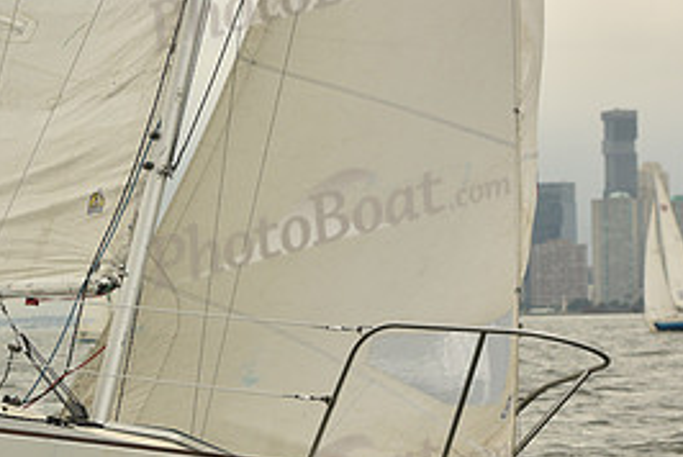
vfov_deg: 6.6
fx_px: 3931
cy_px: 392
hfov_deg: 9.9
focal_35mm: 207
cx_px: 18
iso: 320
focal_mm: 95
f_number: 5.6
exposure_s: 1/1600
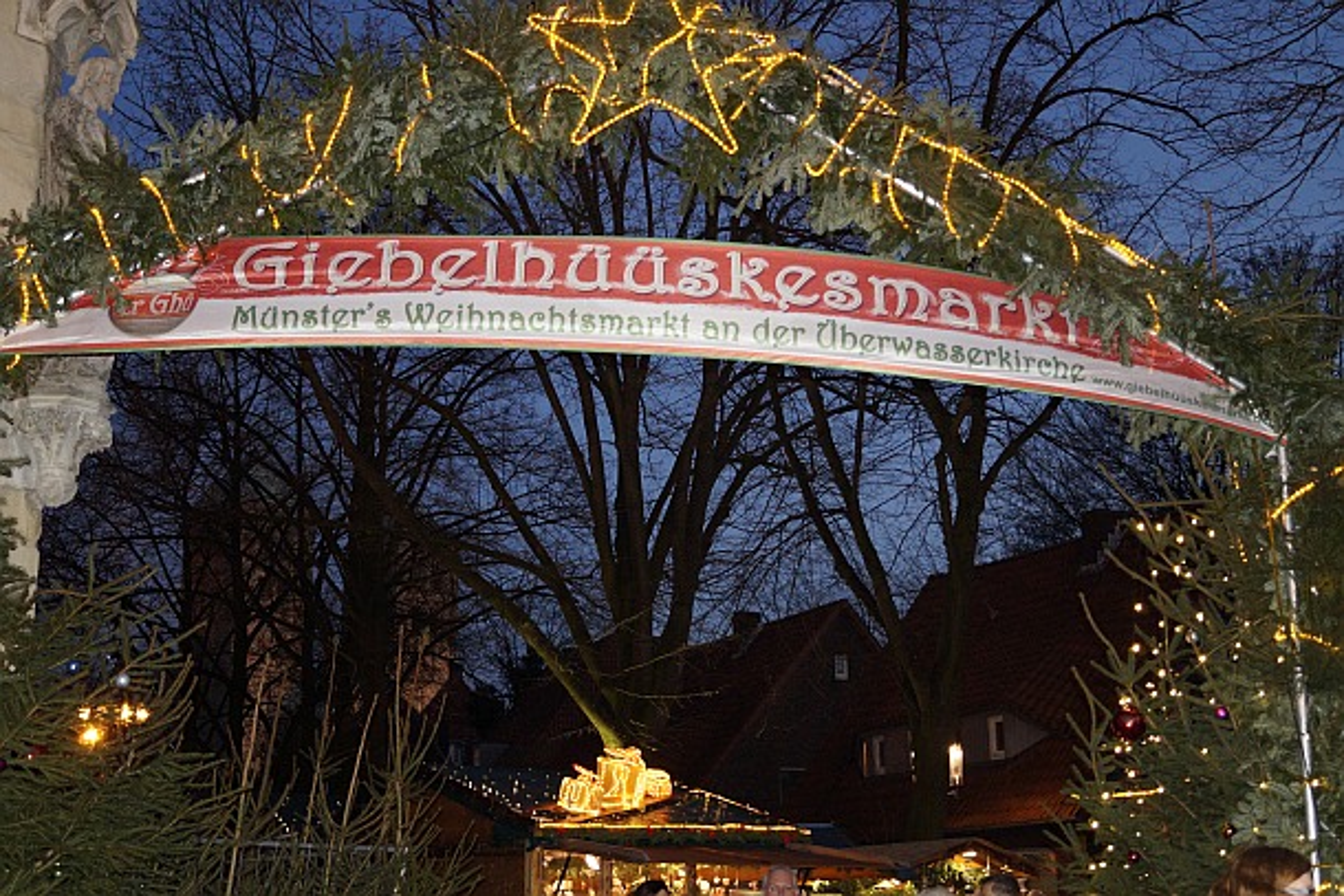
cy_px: 448
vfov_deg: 29.9
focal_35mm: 45
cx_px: 672
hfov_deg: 43.6
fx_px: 1680
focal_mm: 30
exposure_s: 1/60
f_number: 4.5
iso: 1600
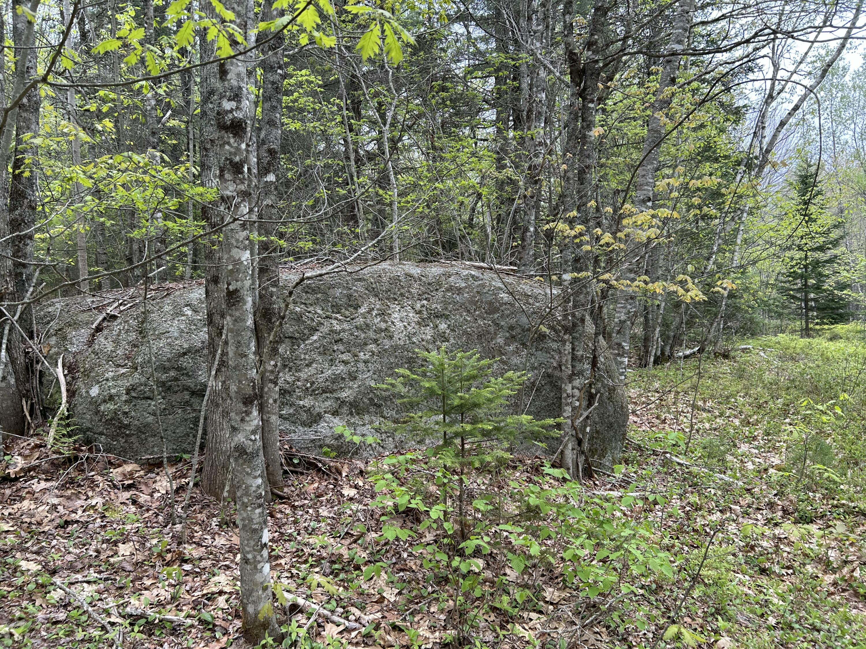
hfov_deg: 67.3
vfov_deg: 53.1
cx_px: 433
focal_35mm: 26
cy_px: 324
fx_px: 650
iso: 50
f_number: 1.5
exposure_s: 1/397
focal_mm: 5.7
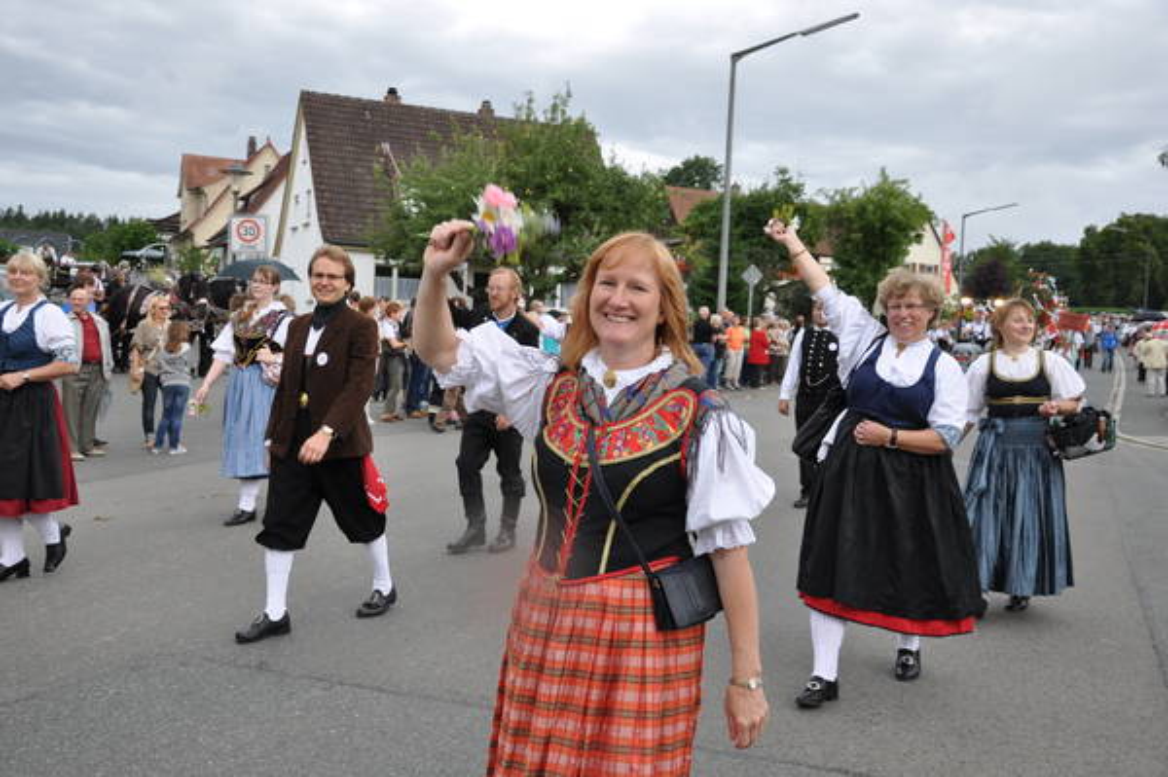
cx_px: 584
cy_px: 388
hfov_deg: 53.2
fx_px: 1167
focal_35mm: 36
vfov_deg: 36.8
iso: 200
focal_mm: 24
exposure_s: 1/160
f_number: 6.3
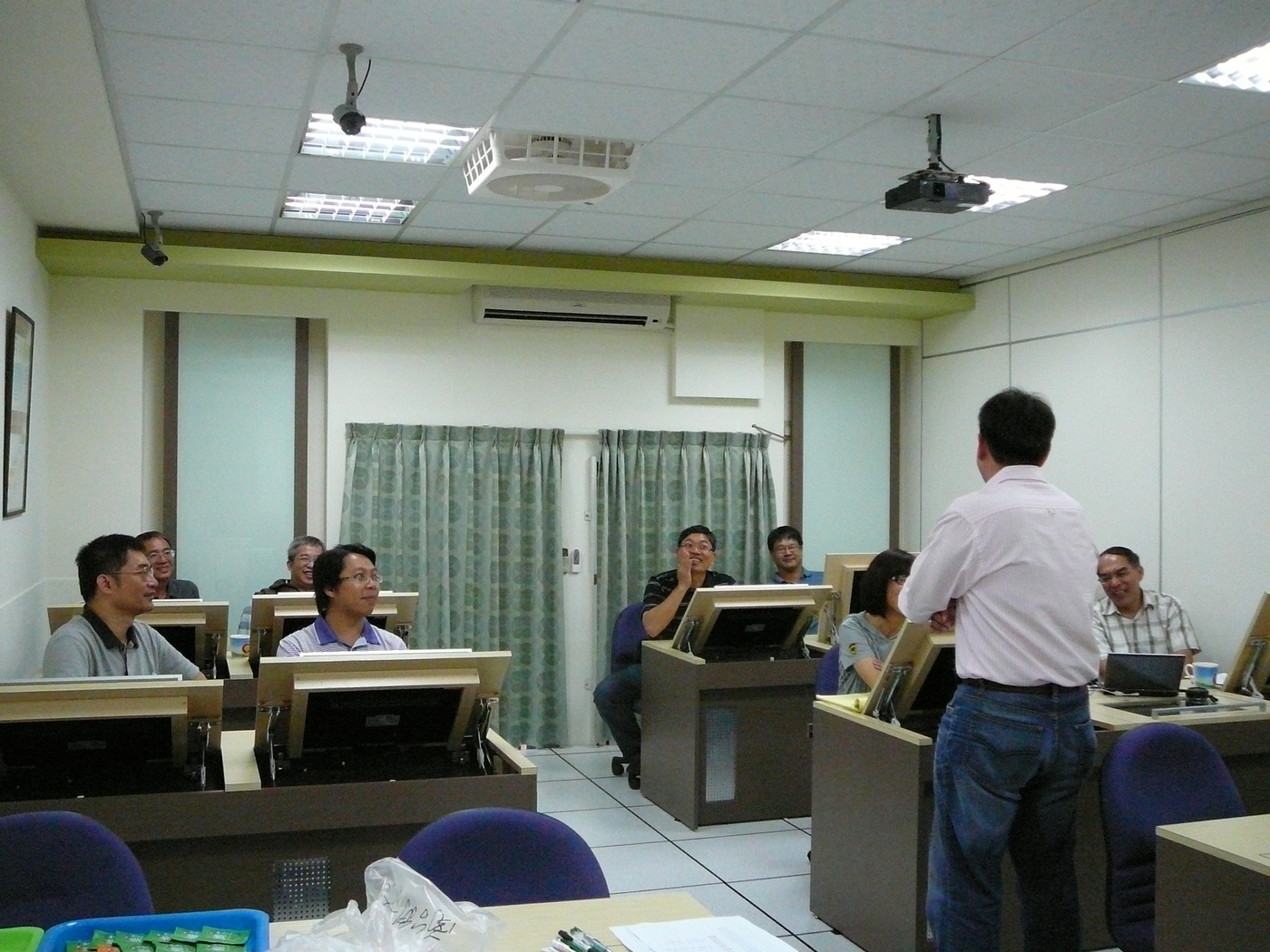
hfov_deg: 52.6
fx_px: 1284
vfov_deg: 40.7
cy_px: 476
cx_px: 635
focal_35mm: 35
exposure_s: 1/100
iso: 400
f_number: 2.8
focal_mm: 5.2
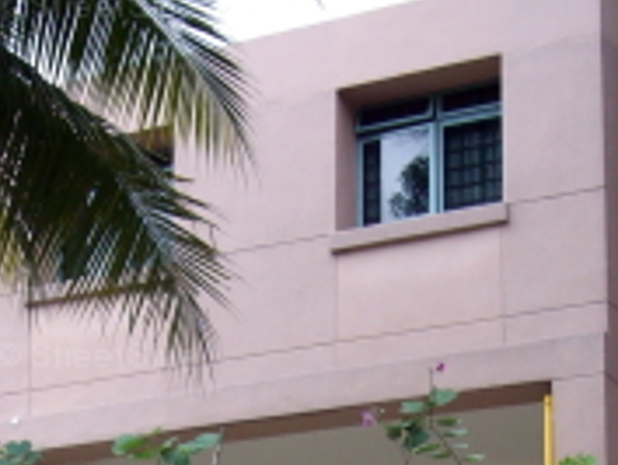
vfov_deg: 12.2
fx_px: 2054
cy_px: 710
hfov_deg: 17.1
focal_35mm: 115
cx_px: 255
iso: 85
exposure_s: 1/125
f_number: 2.8
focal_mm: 6.2
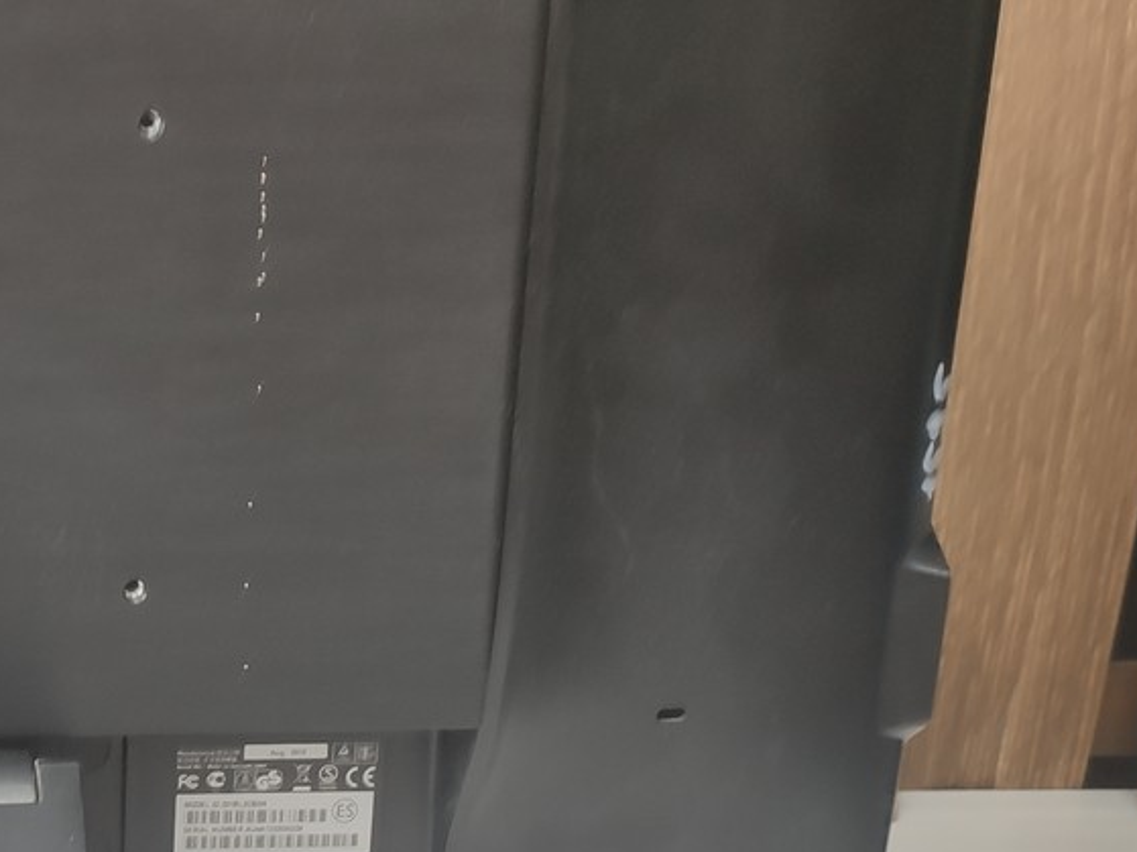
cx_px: -207
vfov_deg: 21.5
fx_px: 2200
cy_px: 724
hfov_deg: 26.0
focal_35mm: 67
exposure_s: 1/50
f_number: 1.75
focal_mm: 4.77
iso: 177
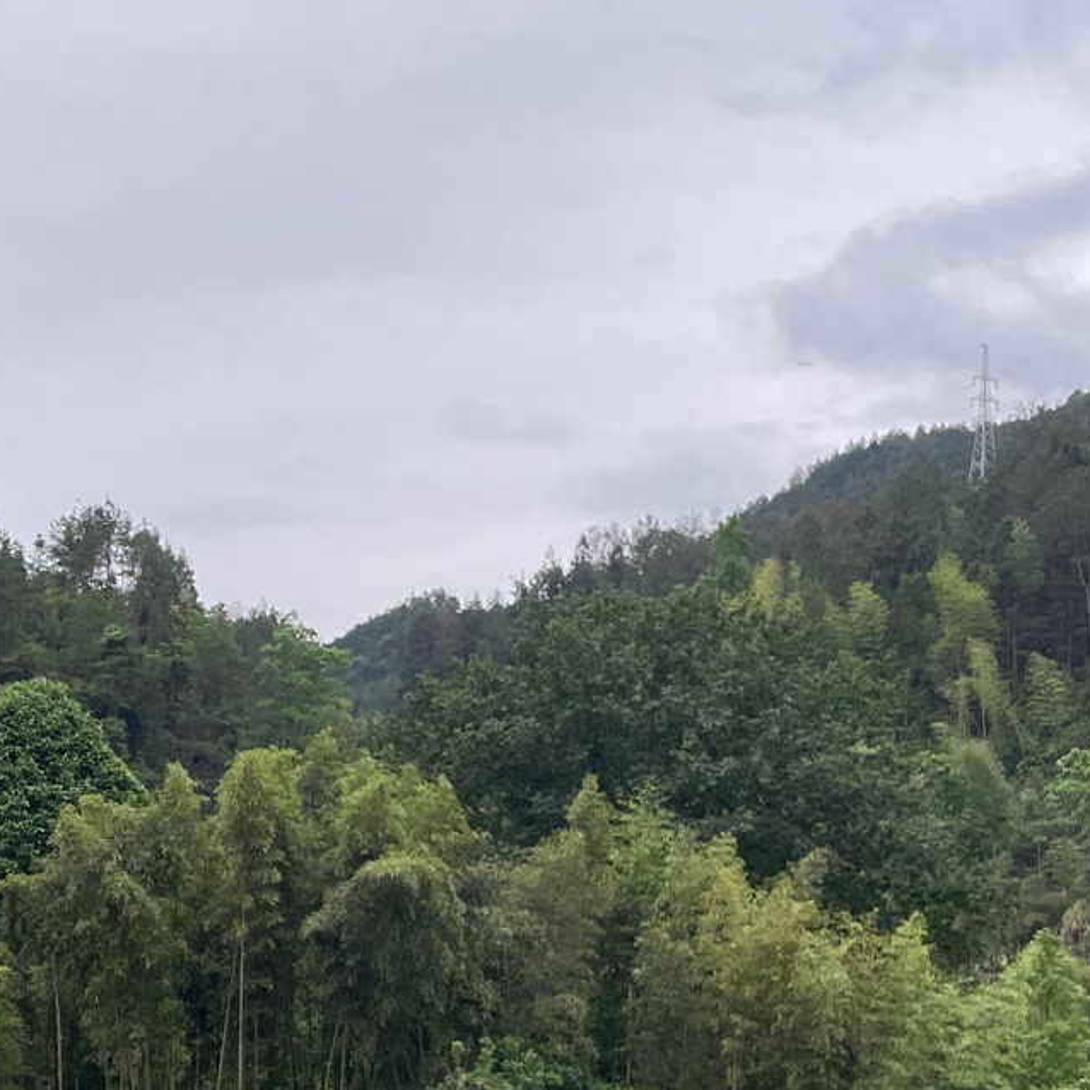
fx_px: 2565
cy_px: 911
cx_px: 101
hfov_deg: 23.3
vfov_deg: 23.5
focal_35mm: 72
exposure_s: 1/109
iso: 125
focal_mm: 4.2
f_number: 1.6
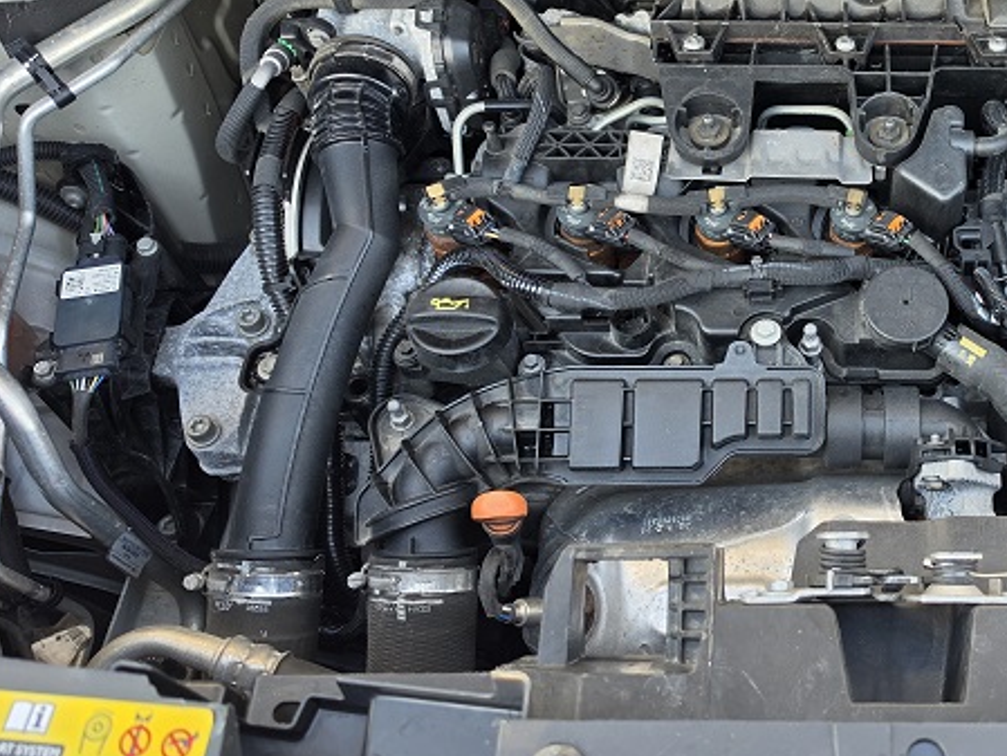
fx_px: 1193
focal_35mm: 41
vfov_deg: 35.1
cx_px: 839
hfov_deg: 43.1
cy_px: 332
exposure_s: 1/180
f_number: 1.4
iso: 40
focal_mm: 6.5
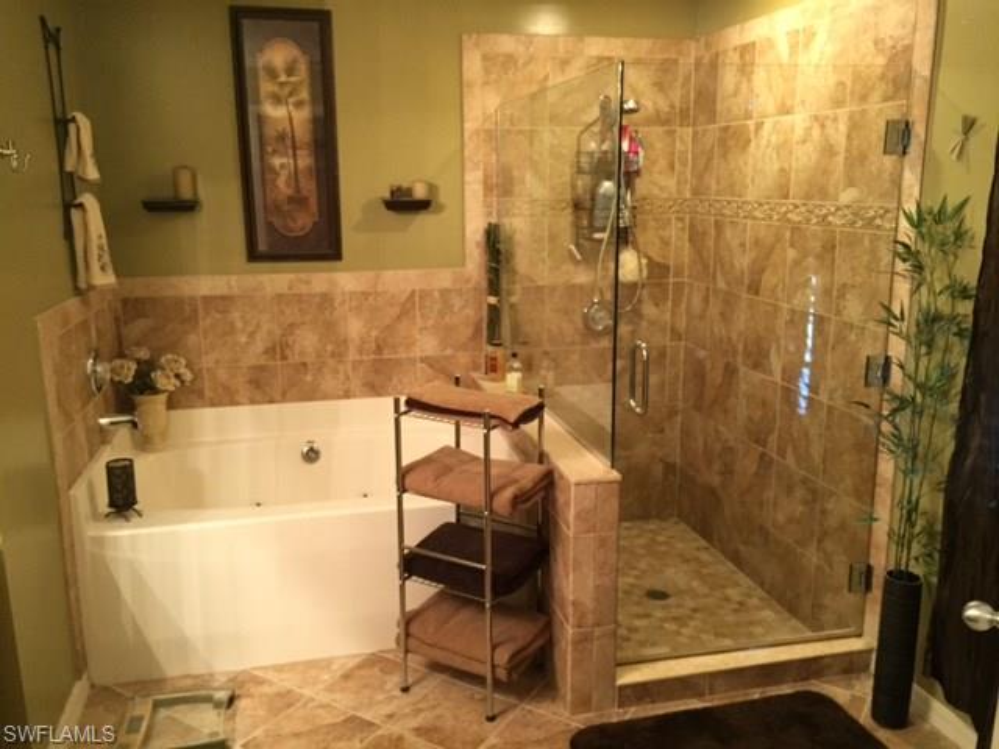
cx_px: 500
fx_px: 837
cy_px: 374
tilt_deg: -12.6
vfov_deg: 48.2
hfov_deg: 61.7
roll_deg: -0.3
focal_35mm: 29
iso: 250
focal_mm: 4.15
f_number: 2.2
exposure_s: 1/15
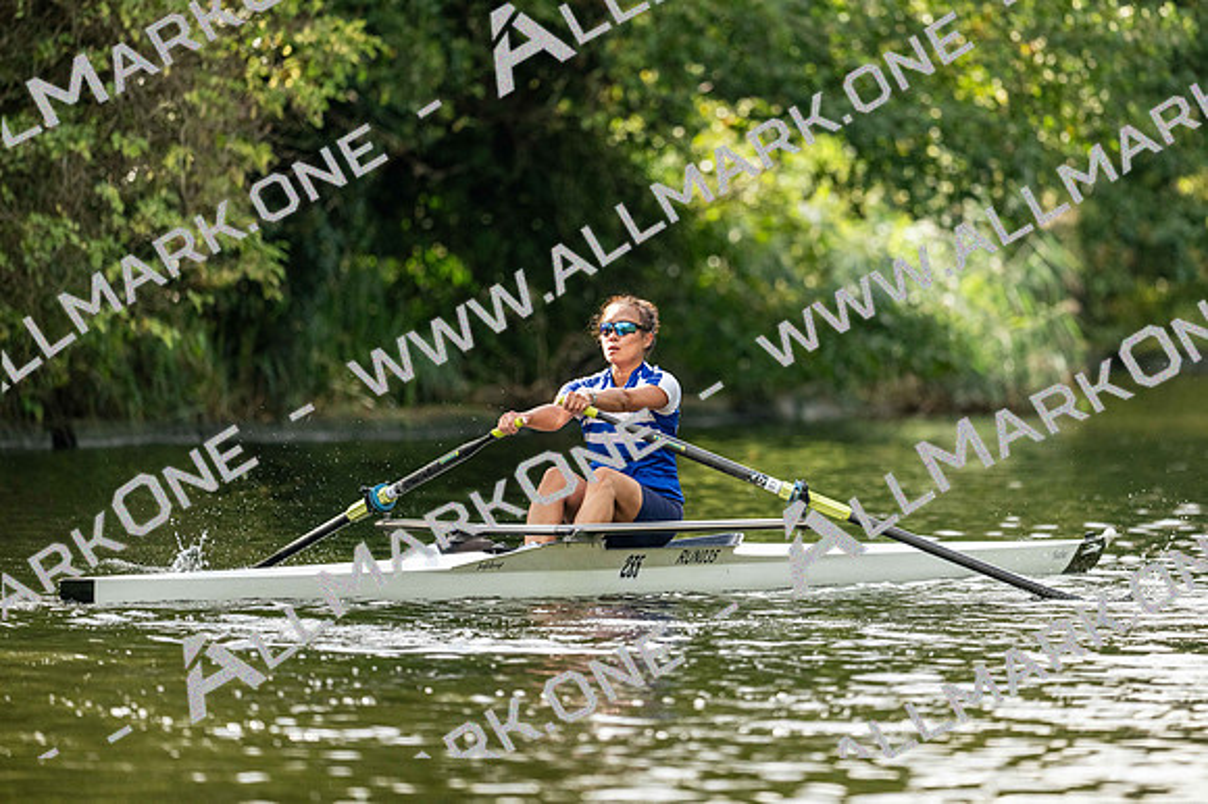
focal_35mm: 400
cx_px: 604
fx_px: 13417
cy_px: 402
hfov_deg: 5.2
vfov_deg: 3.4
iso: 1400
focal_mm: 400
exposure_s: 1/2500
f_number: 4.5
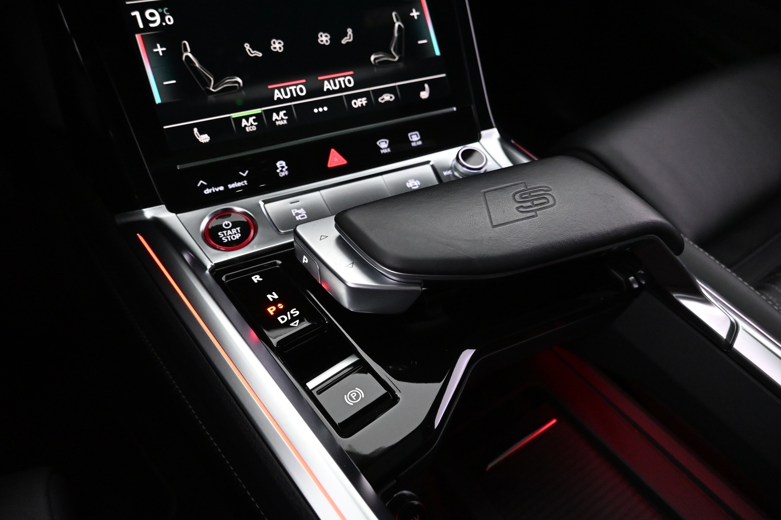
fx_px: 521
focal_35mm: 24
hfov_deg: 73.7
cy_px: 260
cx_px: 390
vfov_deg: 53.1
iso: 4000
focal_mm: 16
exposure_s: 1/40
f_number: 4
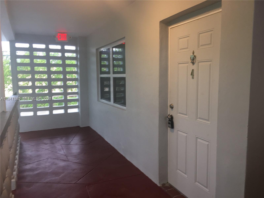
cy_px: 99
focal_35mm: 29
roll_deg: +0.2
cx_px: 132
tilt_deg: -5.7
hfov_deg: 61.7
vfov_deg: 48.2
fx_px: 221
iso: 50
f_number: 2.2
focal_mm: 4.15
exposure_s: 1/30
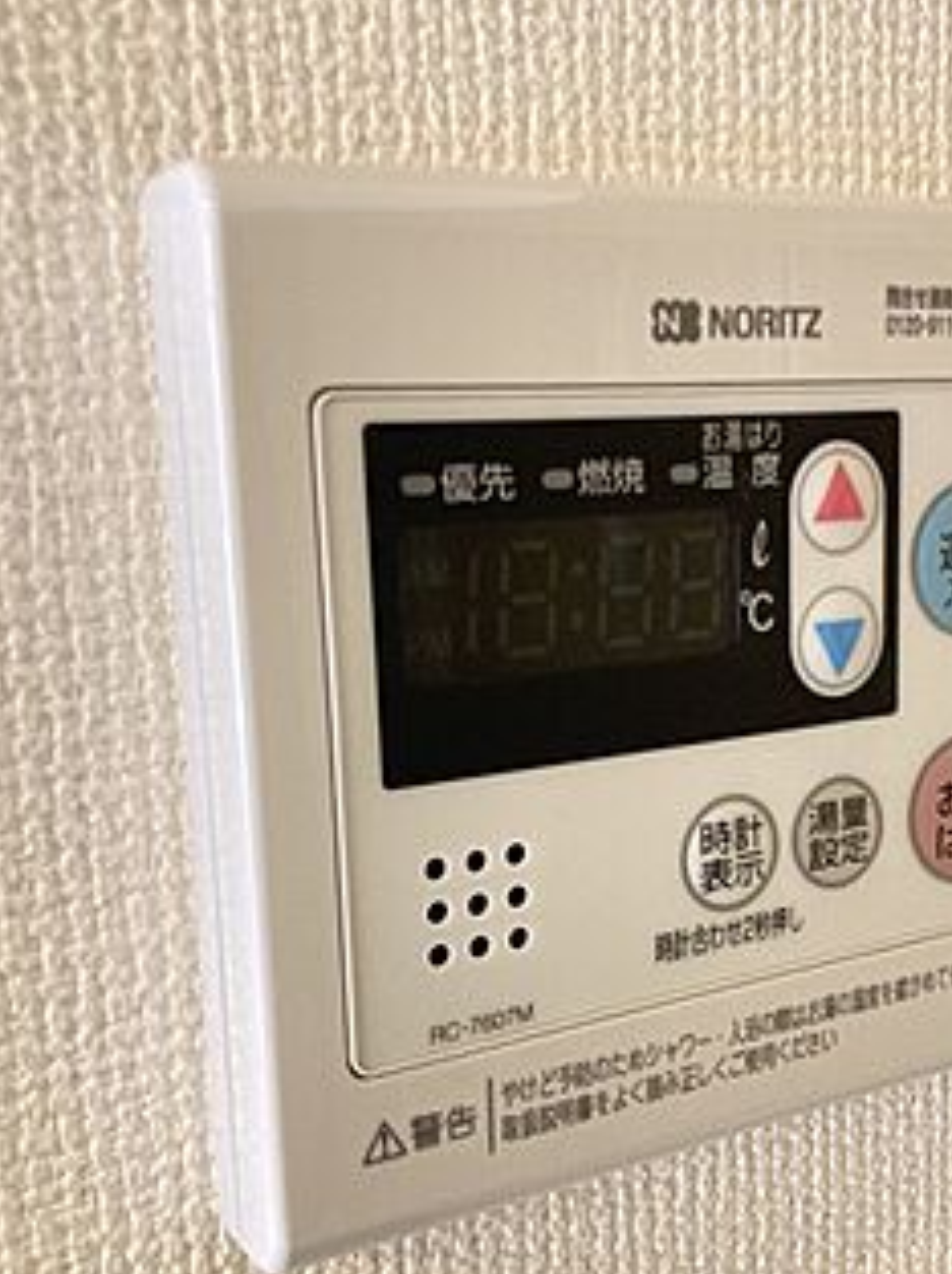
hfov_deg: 33.3
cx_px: 627
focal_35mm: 43
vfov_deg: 43.8
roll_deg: +1.0
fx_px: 1580
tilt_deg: -9.6
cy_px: 733
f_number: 1.8
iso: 400
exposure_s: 1/25
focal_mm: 3.99
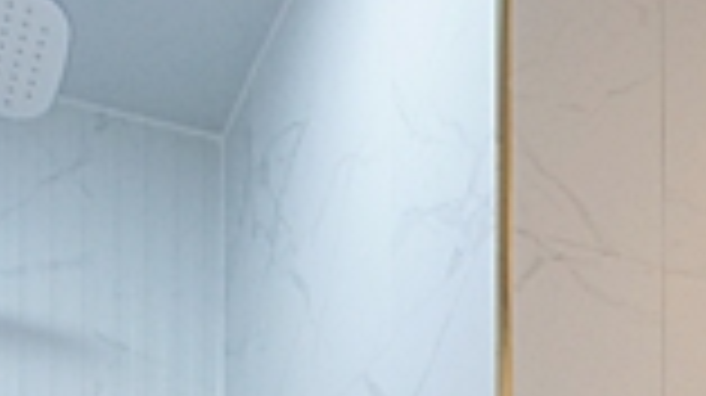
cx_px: 719
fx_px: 1496
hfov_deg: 25.2
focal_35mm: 80
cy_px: 958
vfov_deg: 12.0
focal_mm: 10
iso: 800
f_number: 4
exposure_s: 1/100
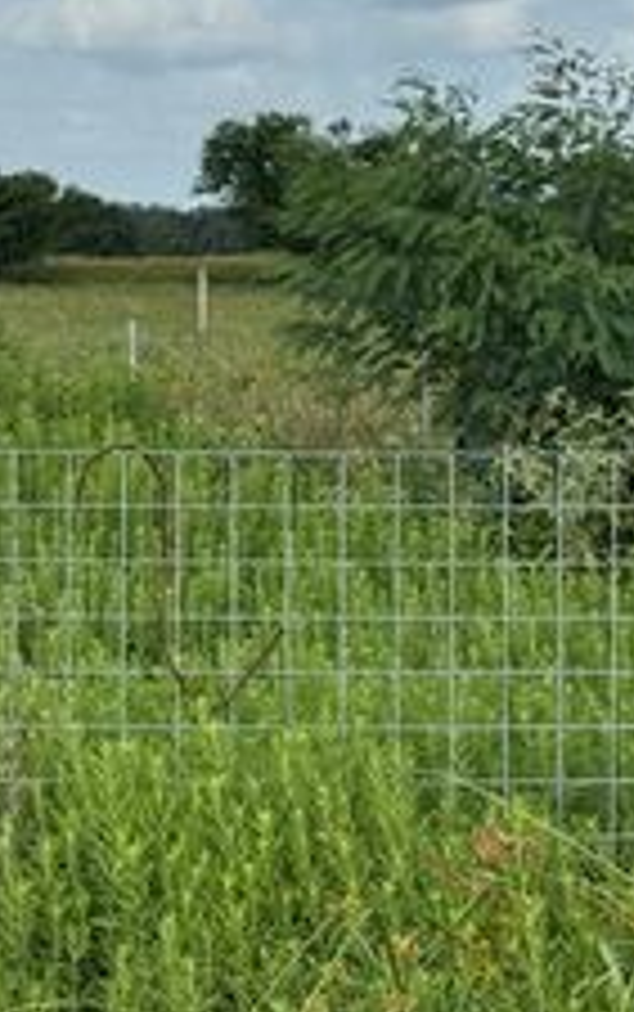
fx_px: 3118
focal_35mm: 113
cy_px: 290
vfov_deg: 18.3
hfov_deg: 10.9
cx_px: -472
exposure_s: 1/4310
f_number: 1.78
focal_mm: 6.76
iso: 64
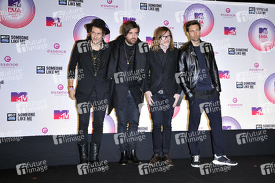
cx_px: 138
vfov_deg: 29.9
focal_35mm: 45
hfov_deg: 43.6
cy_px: 92
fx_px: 344
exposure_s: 1/250
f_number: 7.1
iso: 800
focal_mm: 45
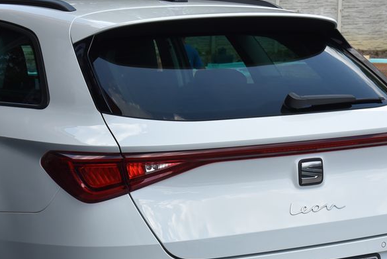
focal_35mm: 84
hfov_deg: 24.1
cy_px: 183
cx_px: 151
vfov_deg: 16.2
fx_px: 904
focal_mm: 48
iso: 500
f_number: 10
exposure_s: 1/400
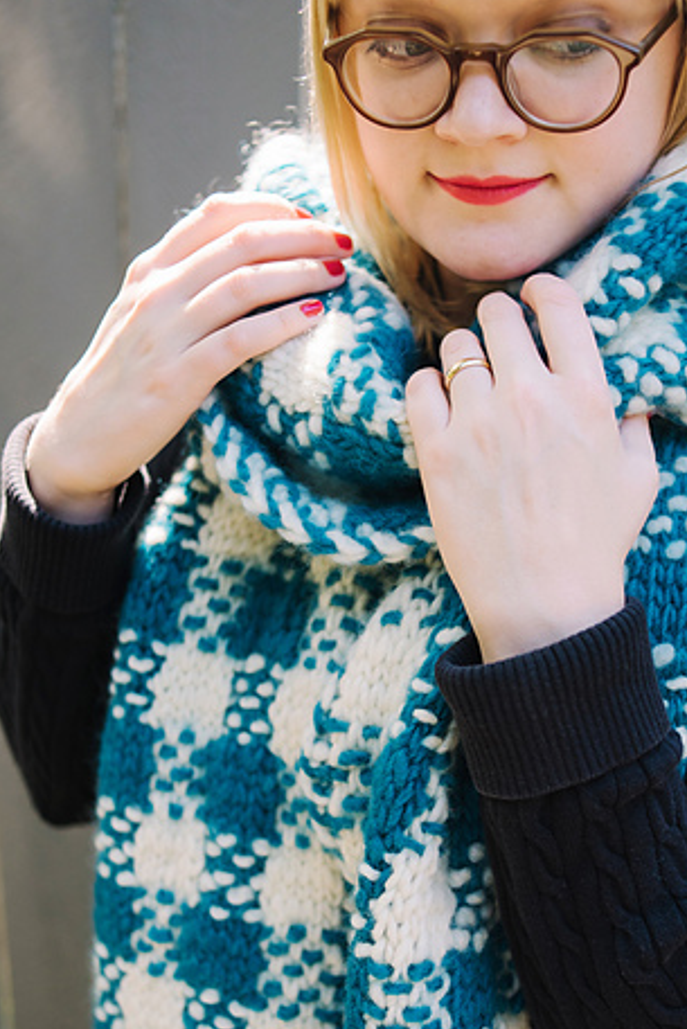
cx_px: 425
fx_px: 1401
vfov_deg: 40.1
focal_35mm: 49
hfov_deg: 27.5
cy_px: 633
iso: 320
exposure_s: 1/800
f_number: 2.8
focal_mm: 35
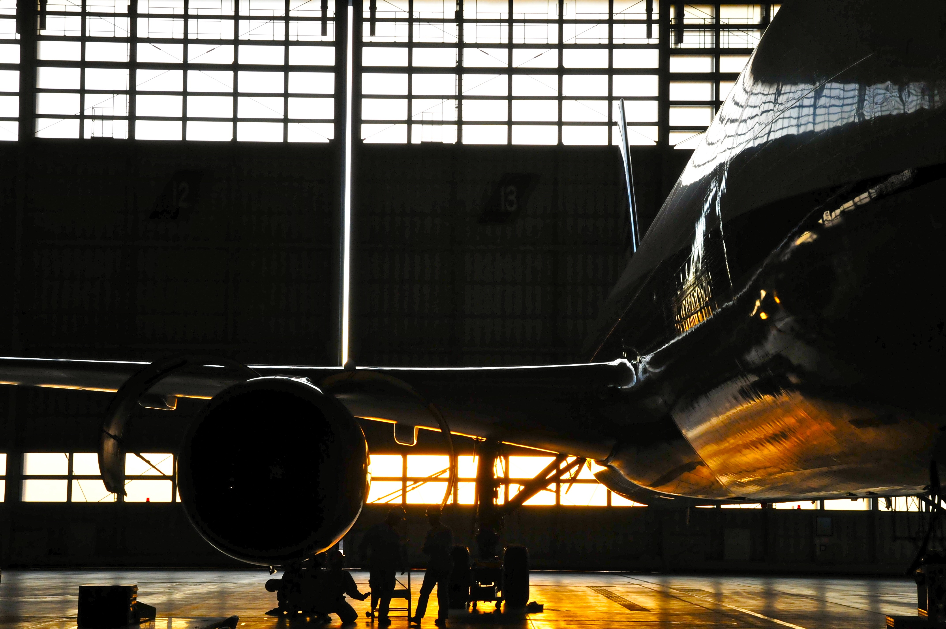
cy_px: 314
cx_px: 473
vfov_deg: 19.7
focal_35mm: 69
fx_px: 1811
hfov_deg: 29.3
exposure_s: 1/160
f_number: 9
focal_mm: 46
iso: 1000
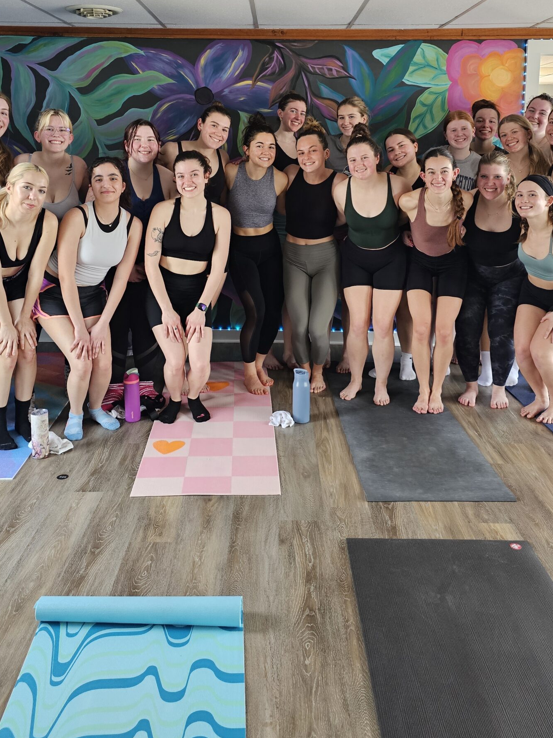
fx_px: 703
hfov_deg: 42.9
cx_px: 266
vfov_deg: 54.0
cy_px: 235
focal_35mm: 33
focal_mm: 6.3
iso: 400
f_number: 1.7
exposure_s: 1/120
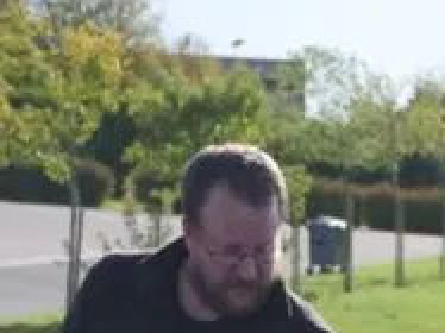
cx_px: 1123
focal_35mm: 295
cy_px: 859
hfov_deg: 6.4
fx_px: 3790
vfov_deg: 4.9
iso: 200
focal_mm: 23
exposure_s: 1/2000
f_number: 2.8
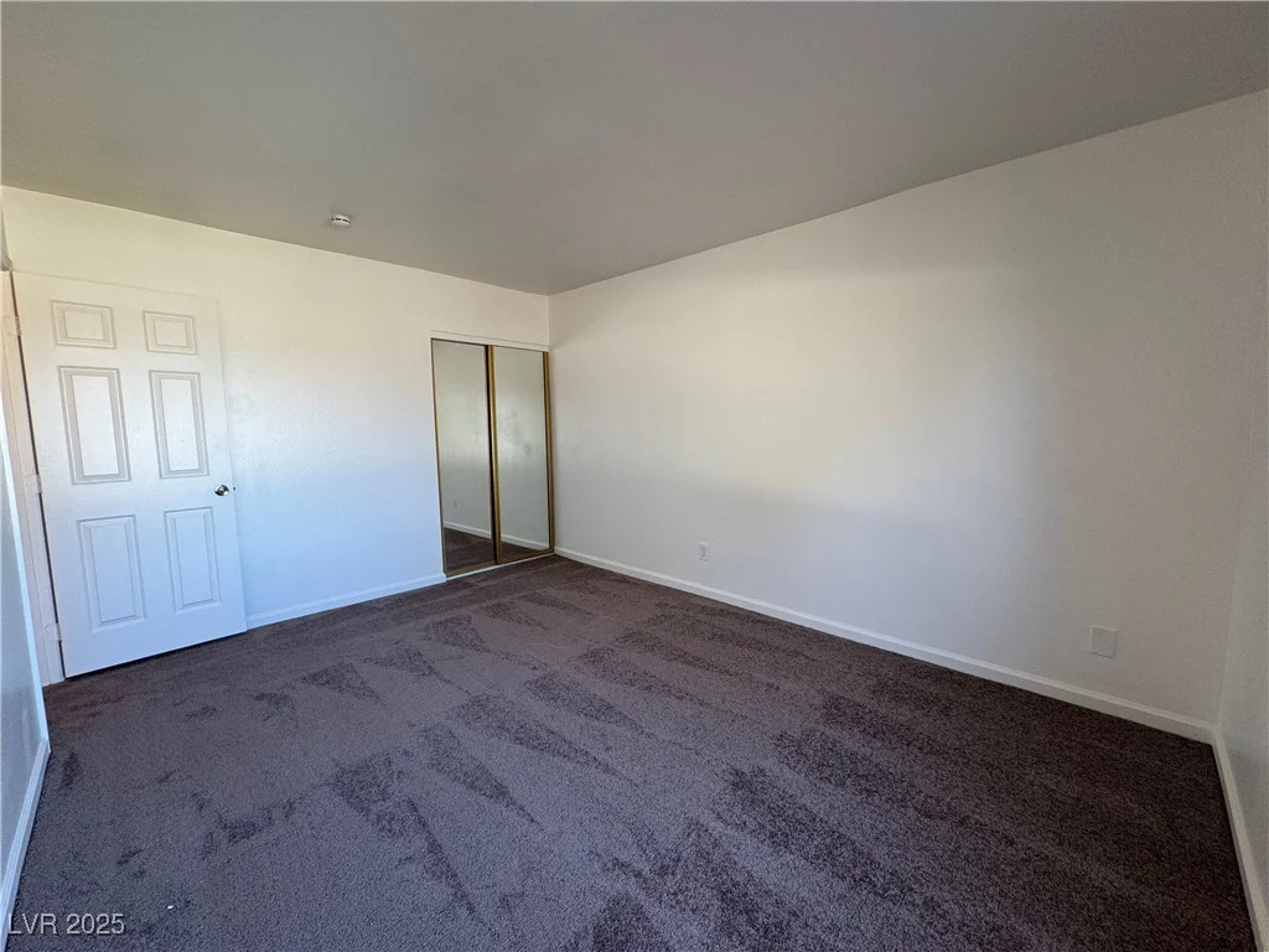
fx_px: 513
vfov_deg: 85.7
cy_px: 476
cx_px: 634
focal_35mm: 14
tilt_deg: -6.9
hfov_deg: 102.1
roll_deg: +0.4
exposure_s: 1/120
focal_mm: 2.22
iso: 100
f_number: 2.2
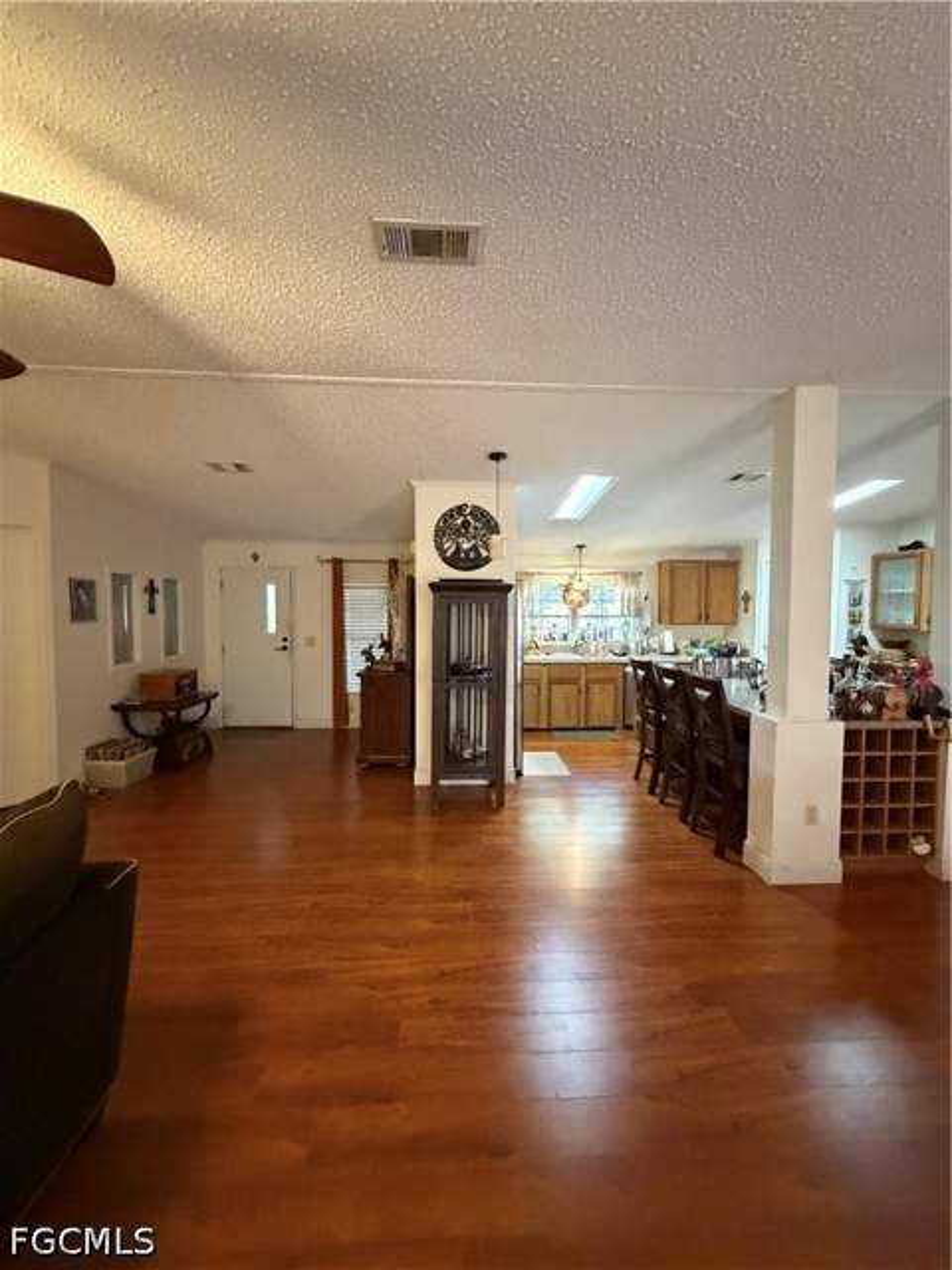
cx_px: 476
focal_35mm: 14
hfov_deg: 85.7
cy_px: 635
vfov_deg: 102.1
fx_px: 513
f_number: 2.2
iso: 1250
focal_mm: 2.22
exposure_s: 1/60
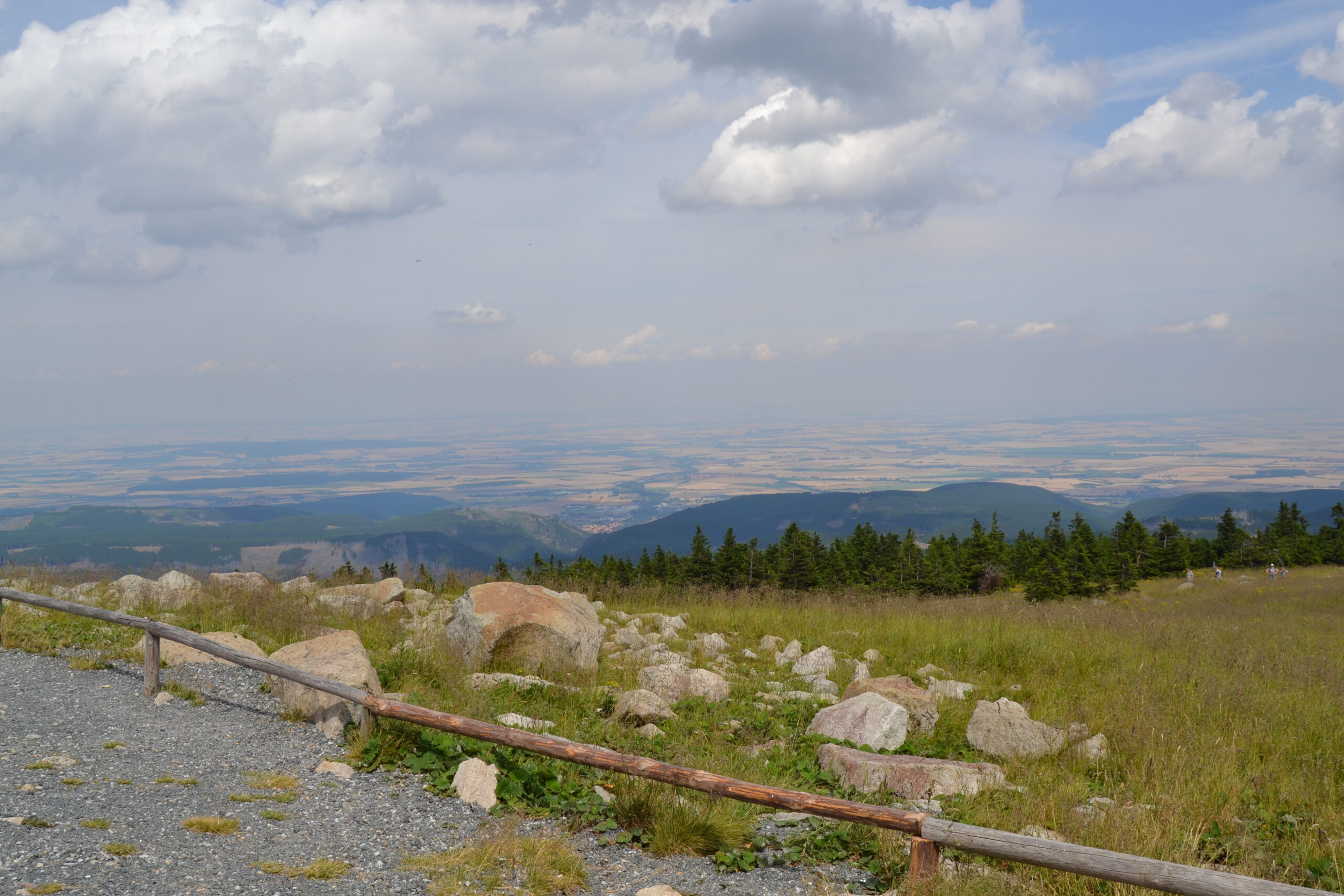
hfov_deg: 53.1
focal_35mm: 36
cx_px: 672
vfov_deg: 36.9
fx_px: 1344
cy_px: 448
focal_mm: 24
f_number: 9
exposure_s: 1/320
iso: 100
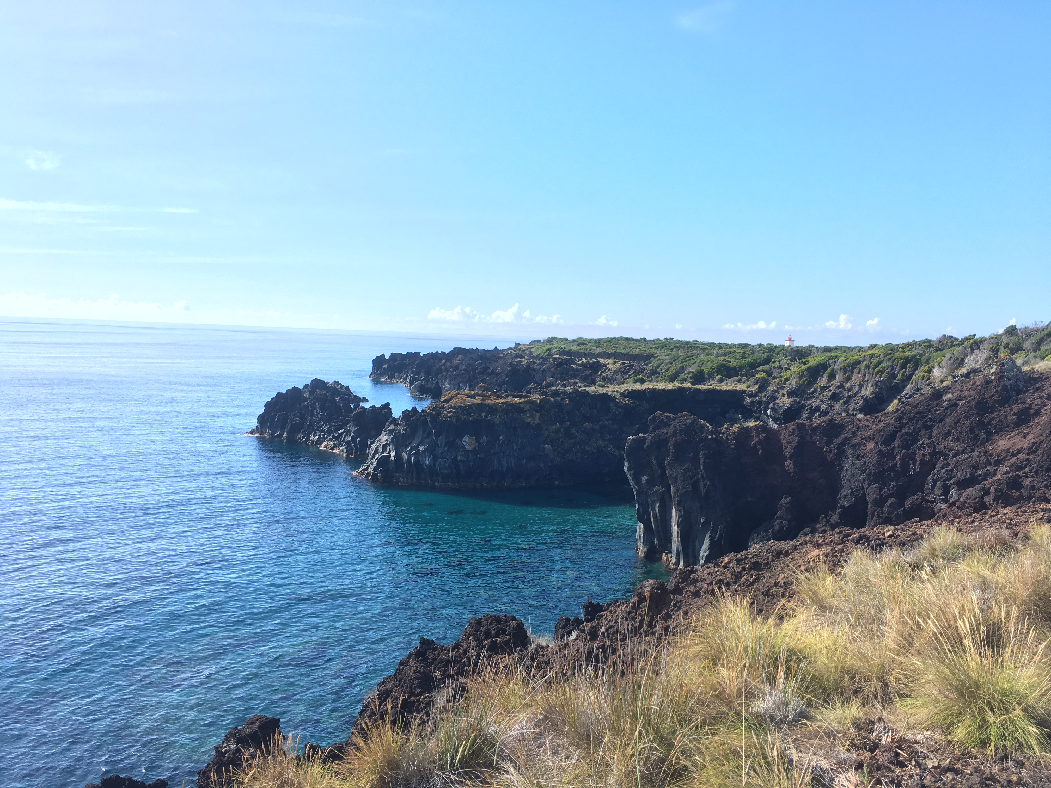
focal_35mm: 29
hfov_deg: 61.7
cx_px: 526
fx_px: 880
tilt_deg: -4.6
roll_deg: -3.1
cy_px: 394
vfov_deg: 48.2
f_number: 2.2
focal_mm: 4.15
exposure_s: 1/601
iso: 25
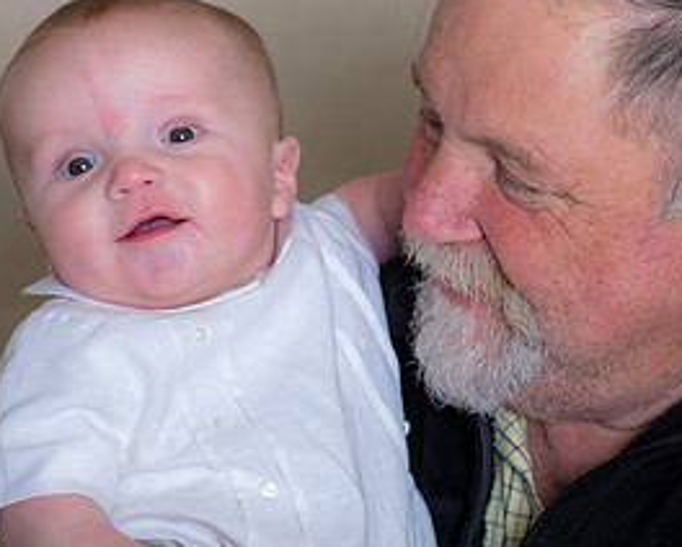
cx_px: 408
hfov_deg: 13.4
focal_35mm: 144
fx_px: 2911
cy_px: 307
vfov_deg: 10.7
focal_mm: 70
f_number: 4
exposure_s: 1/200
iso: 250
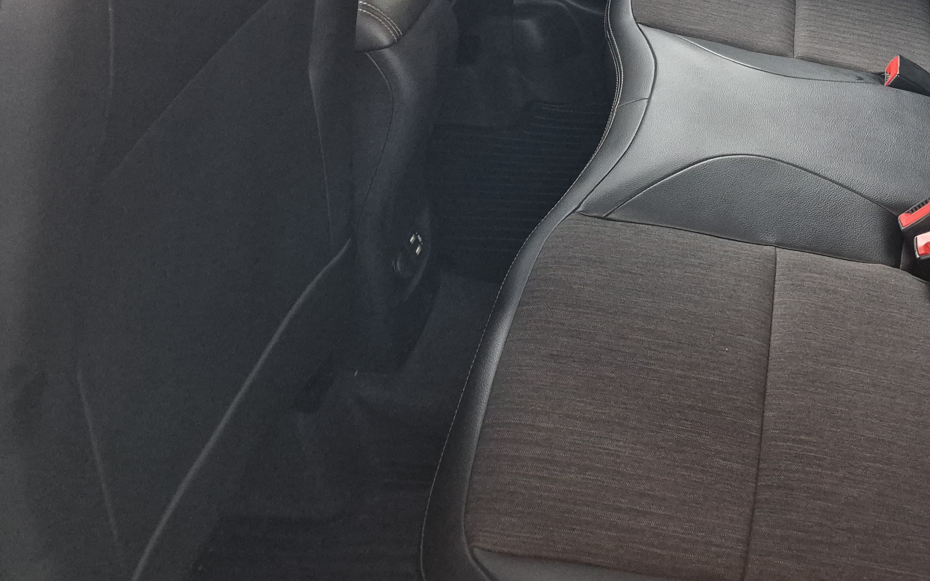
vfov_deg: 26.1
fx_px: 1166
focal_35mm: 46
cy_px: -41
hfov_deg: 41.1
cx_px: 780
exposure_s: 1/120
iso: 800
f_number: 1.8
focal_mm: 5.4
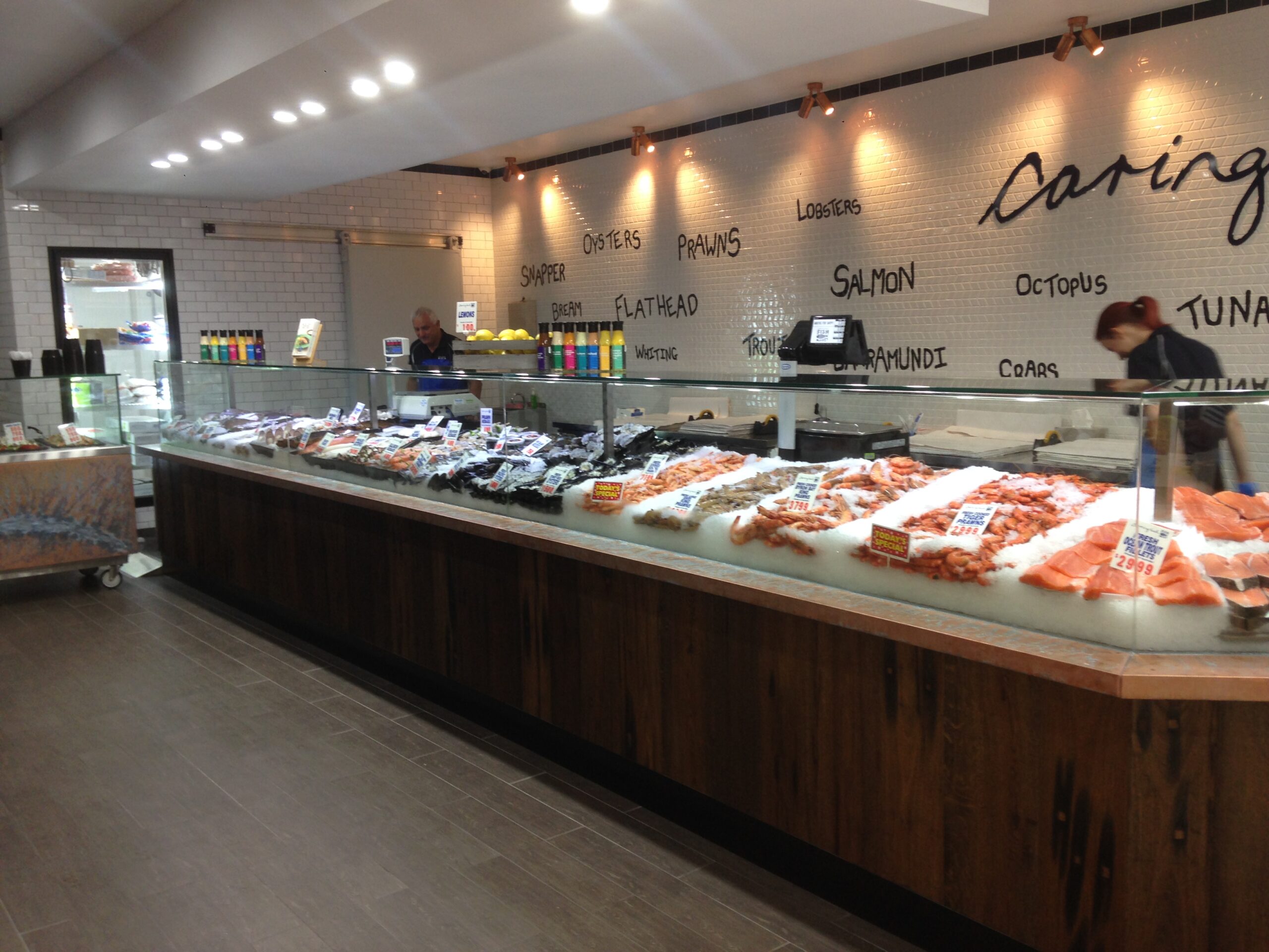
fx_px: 1210
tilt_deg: -7.1
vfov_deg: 42.9
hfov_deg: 55.4
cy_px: 476
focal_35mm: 33
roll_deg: +1.9
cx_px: 634
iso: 50
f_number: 2.4
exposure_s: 1/20
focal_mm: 4.12
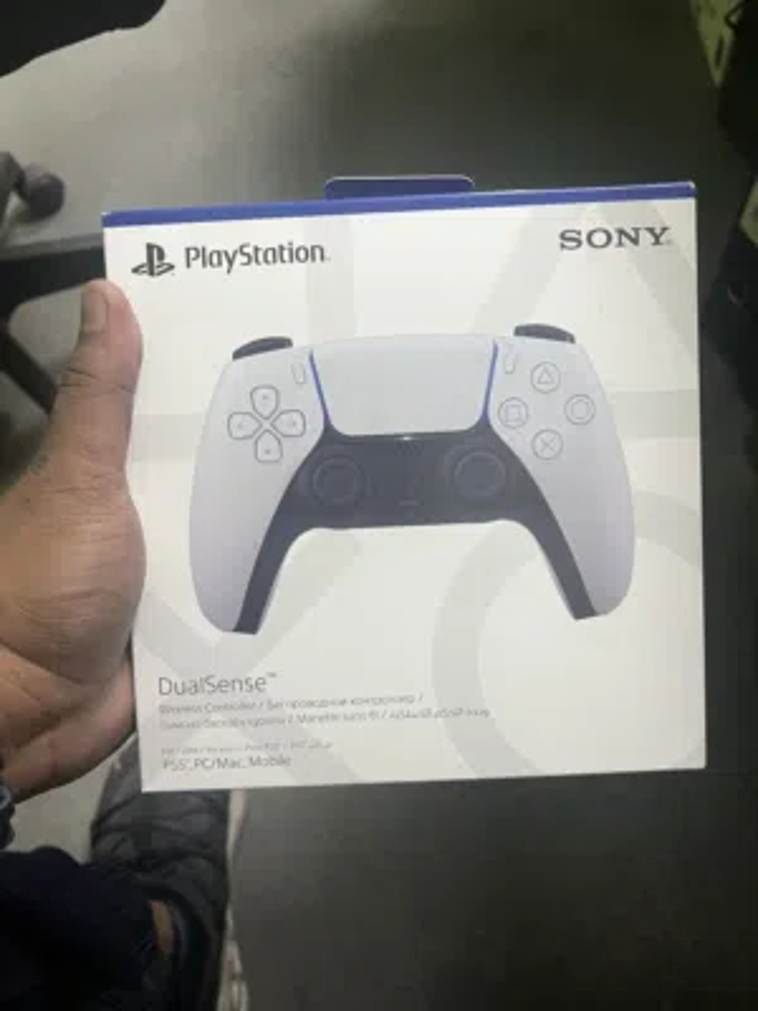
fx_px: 759
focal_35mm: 26
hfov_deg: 53.1
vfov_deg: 67.3
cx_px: 379
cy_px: 506
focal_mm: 5.7
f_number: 1.5
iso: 200
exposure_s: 1/50
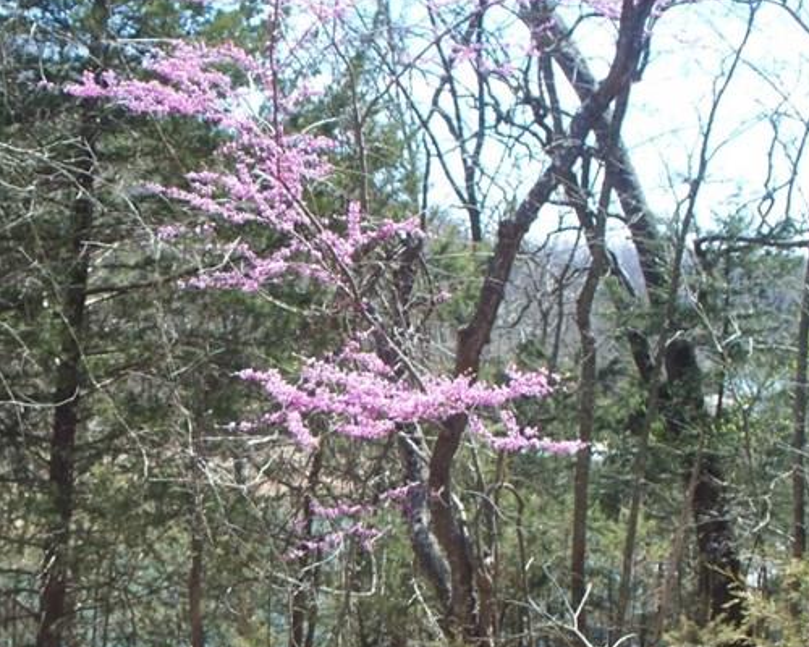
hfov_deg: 25.8
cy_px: 458
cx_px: 128
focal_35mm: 72
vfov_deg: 21.1
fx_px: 1724
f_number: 2.8
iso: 64
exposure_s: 1/320
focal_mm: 7.54
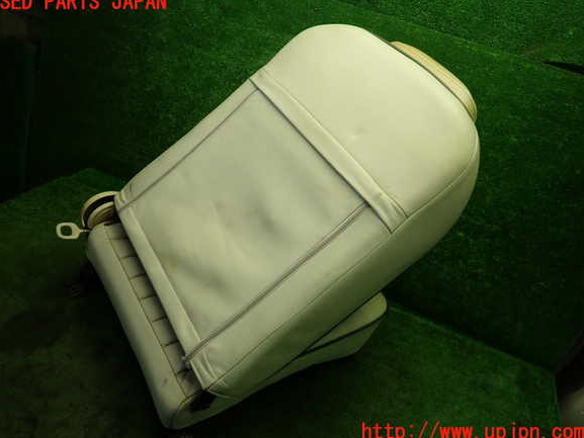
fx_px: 439
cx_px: 286
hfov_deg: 67.3
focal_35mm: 26
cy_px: 217
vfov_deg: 53.1
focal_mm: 4.5
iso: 100
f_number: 2
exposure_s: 1/60
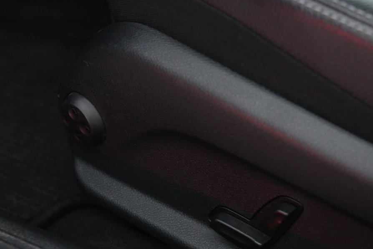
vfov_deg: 19.5
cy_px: 195
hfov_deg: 29.0
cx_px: 252
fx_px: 714
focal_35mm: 69
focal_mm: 38
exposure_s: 1/10
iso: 2000
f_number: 4
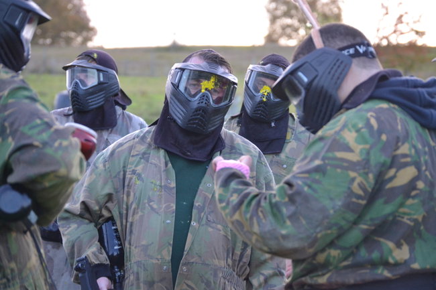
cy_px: 145
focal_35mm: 150
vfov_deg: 9.1
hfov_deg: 13.7
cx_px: 218
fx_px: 1816
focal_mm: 100
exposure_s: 1/500
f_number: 4.8
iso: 1800
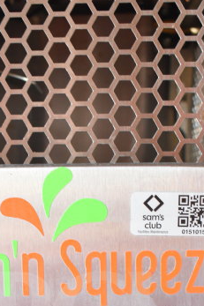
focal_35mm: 87
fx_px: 740
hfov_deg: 15.7
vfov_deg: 22.0
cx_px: 73
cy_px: 342
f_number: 3.8
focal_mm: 22
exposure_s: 1/30
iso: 800
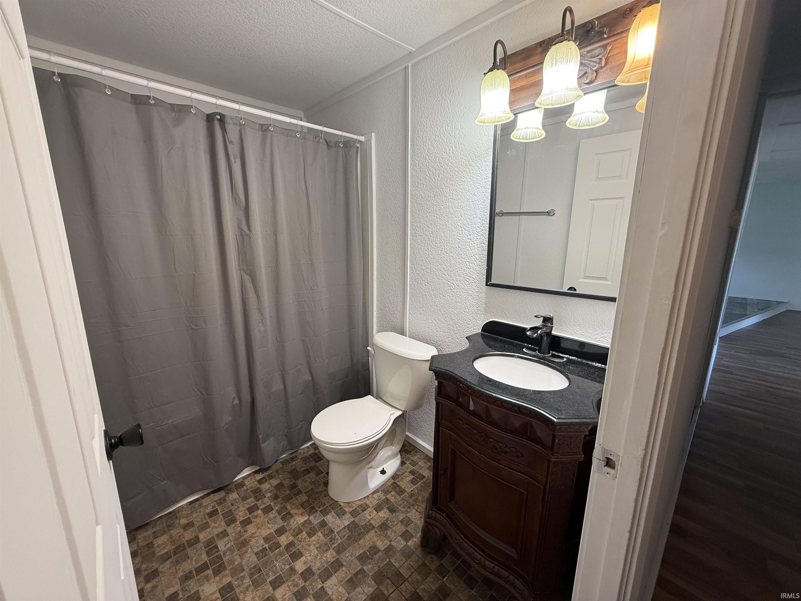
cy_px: 300
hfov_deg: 102.1
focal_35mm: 14
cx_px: 400
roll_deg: +0.1
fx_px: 324
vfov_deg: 85.7
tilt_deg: -11.3
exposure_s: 1/120
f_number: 2.2
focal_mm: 2.22
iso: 200
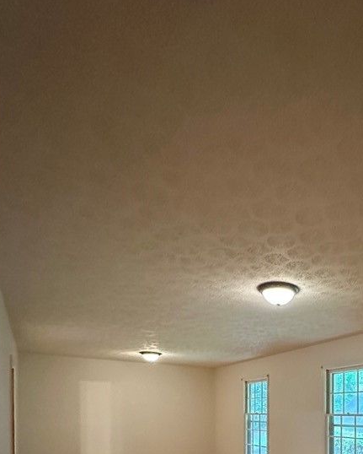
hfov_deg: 50.2
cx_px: 311
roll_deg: -0.4
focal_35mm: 26
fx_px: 349
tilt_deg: +0.0
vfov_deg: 56.2
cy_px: 415
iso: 800
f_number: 2.2
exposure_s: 1/60
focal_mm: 2.22
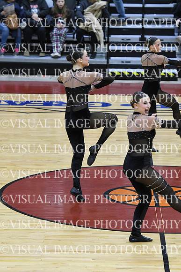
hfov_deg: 6.8
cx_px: 90
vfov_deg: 10.2
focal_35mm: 202
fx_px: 1522
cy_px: 136
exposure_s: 1/400
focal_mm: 135
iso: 3200
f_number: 2.8
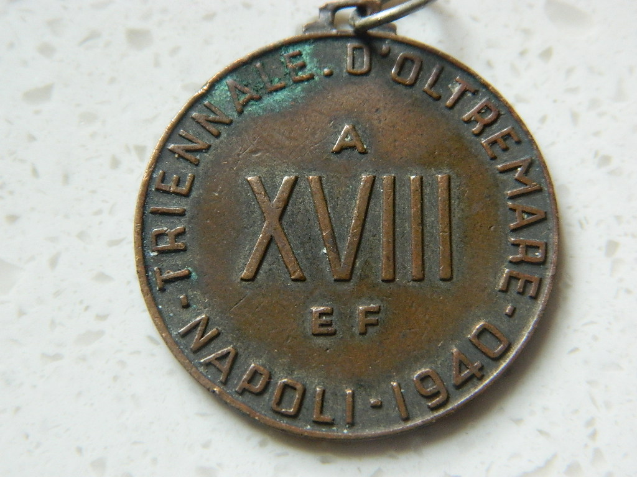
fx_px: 1288
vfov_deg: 21.0
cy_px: 238
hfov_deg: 27.8
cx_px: 318
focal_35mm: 70
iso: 400
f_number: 4
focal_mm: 12.6
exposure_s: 1/25
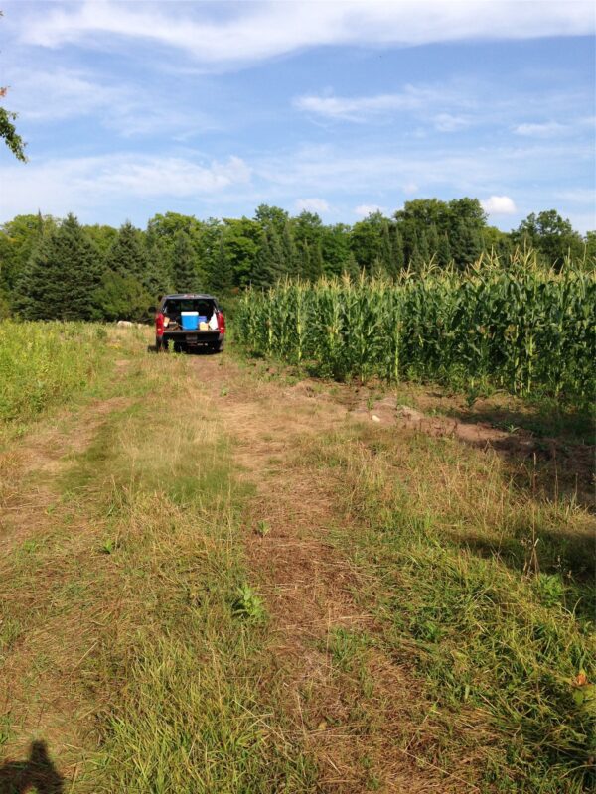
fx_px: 758
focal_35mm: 33
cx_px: 298
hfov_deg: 42.9
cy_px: 397
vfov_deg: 55.4
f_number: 2.4
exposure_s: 1/1290
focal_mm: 4.12
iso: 50
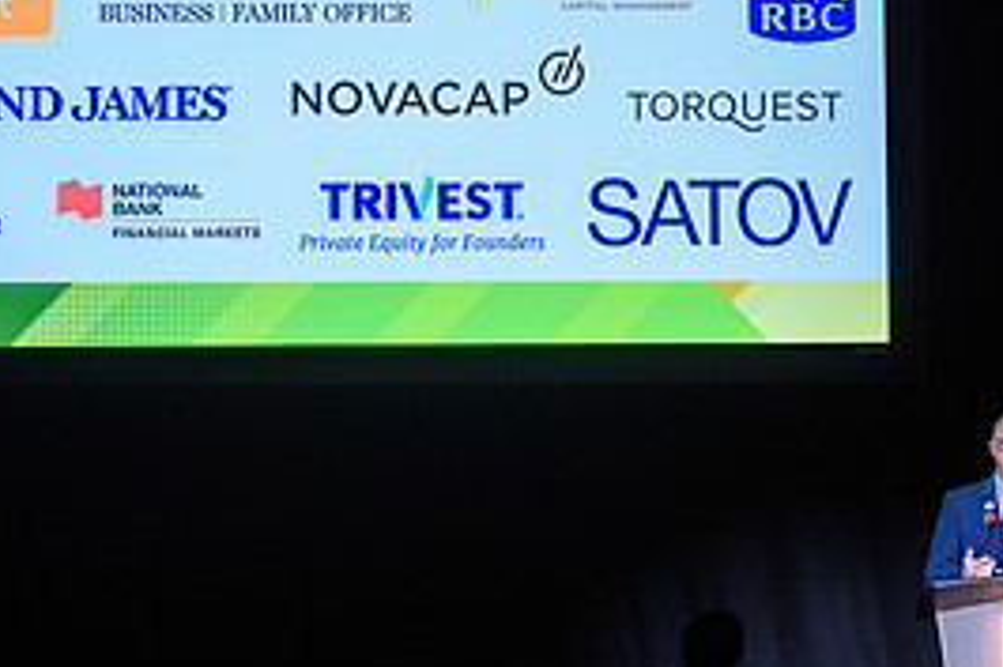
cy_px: 334
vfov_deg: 6.1
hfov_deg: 9.2
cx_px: 502
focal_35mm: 225
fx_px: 6265
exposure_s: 1/125
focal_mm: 100
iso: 1600
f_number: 3.2
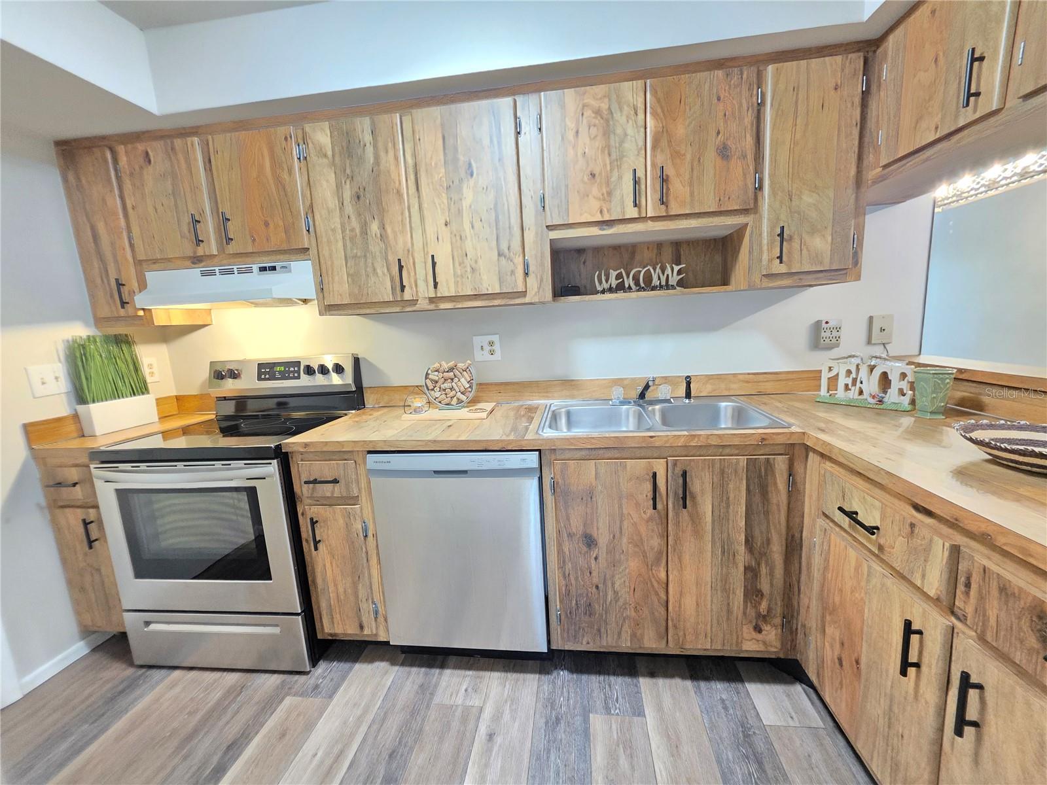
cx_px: 524
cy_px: 392
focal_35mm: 13
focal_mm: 2.2
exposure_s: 1/60
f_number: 1.9
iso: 1250
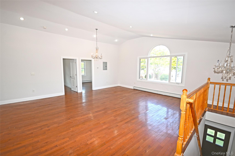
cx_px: 118
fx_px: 98
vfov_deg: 77.3
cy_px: 78
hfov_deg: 100.4
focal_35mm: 15
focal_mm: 10
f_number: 4.5
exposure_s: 1/80
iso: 200
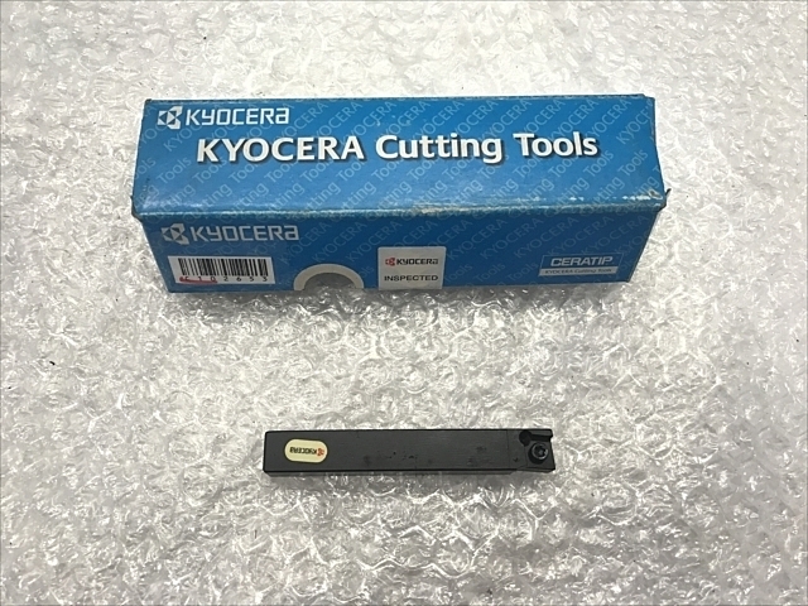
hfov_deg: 63.4
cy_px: 303
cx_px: 404
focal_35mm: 28
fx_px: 654
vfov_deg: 49.7
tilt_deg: -72.7
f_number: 1.8
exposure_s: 1/24
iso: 40
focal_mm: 3.99
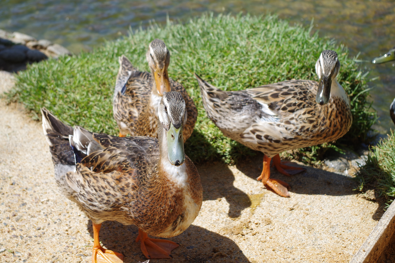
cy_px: 132
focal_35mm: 75
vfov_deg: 18.2
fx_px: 823
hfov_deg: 27.0
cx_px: 198
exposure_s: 1/320
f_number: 5.6
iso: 100
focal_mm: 50
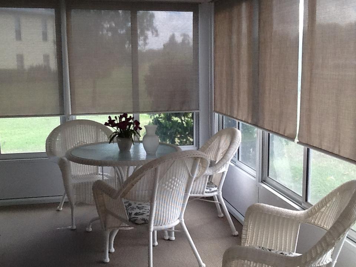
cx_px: 178
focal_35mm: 44
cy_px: 134
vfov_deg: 32.9
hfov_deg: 42.9
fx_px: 453
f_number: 2.4
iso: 40
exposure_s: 1/100
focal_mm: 2.03
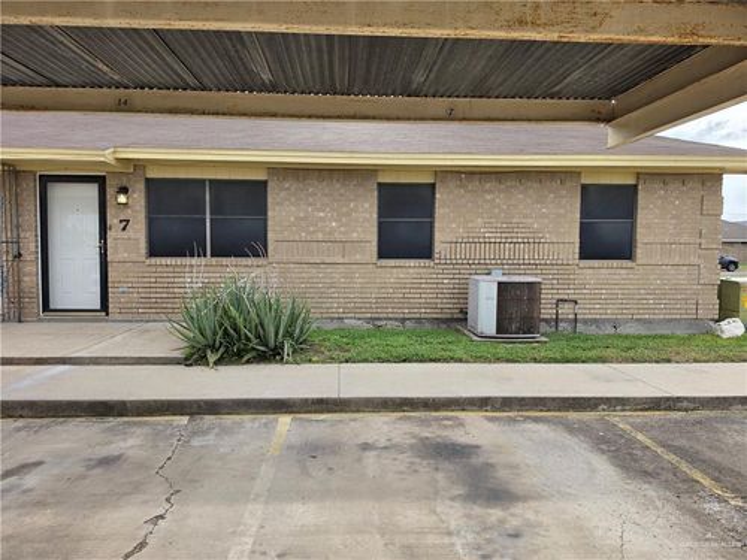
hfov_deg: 73.9
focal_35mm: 23
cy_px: 280
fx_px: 496
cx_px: 374
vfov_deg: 58.9
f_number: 1.4
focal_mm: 6.5
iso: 10
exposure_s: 1/224
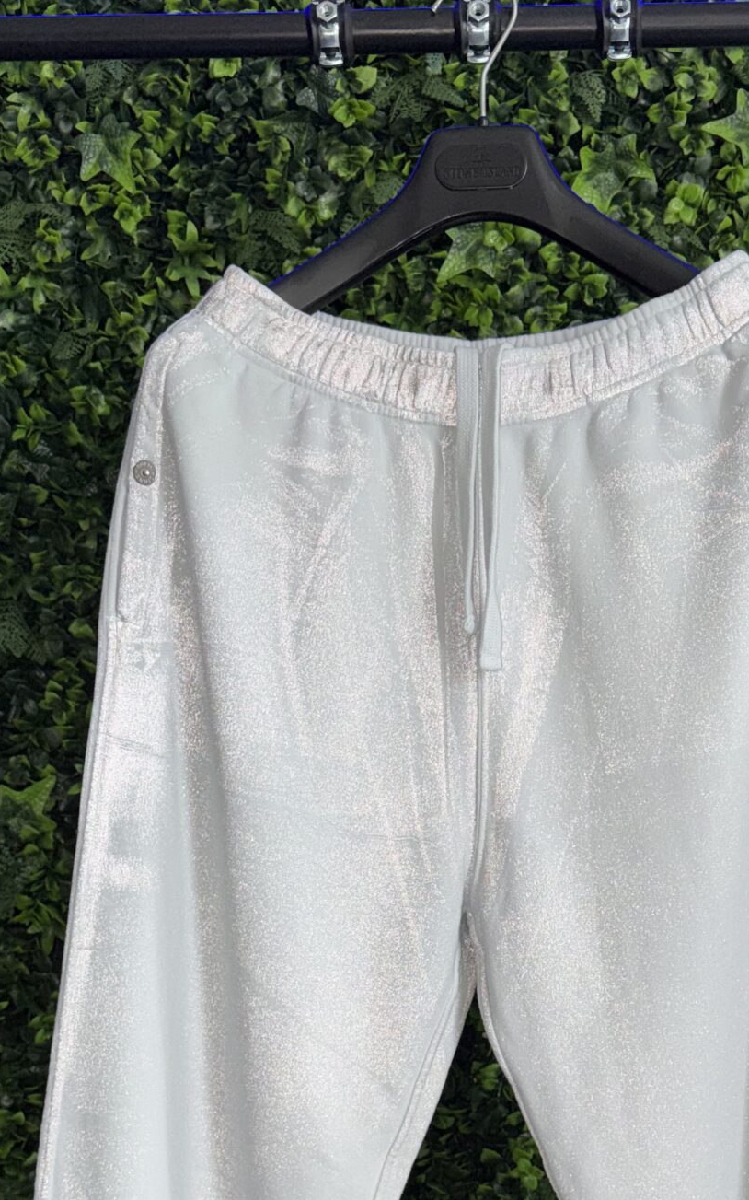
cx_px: 475
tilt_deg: -2.0
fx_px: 1634
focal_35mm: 50
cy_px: 907
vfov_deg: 39.2
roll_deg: -0.1
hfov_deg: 25.7
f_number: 1.78
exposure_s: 1/65
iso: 80
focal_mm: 6.76
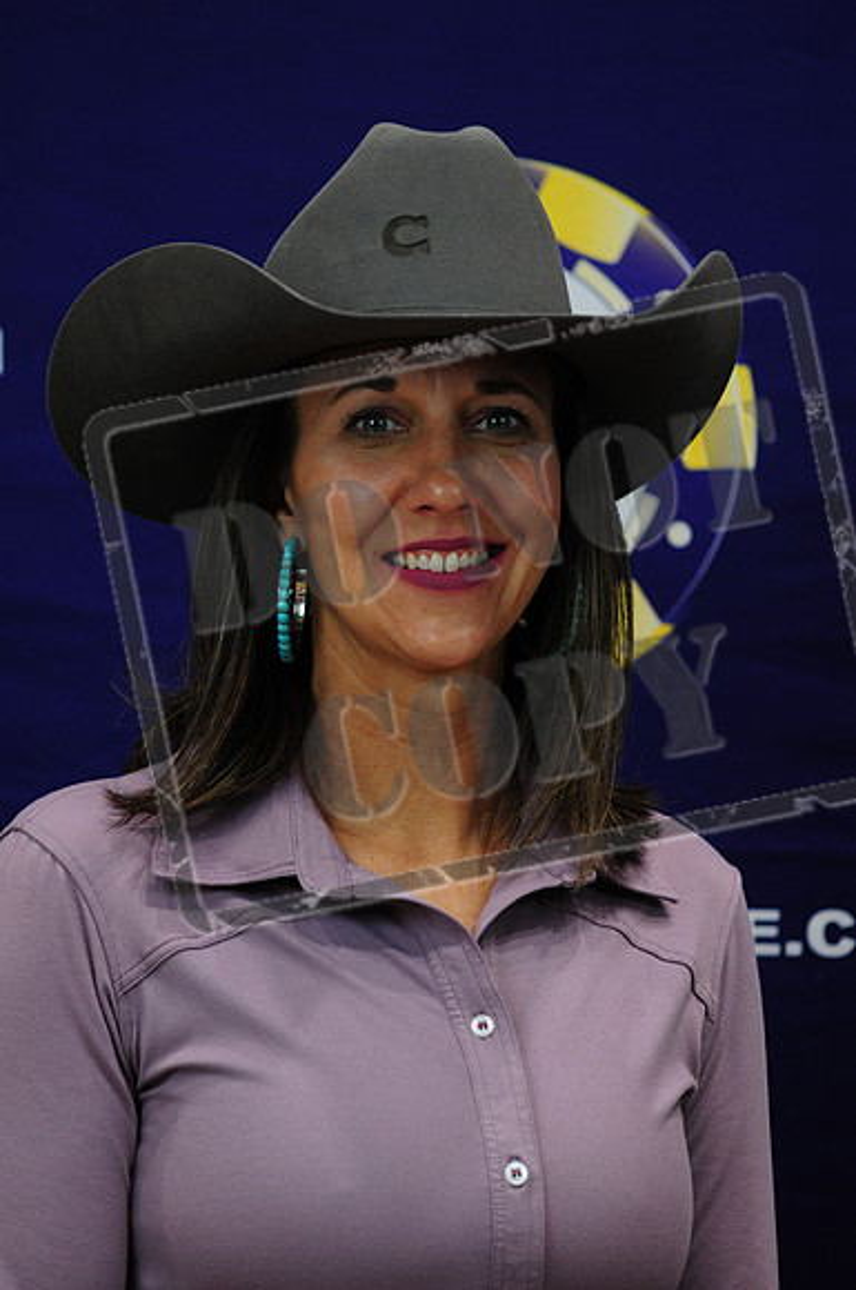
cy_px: 645
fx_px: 5097
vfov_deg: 14.4
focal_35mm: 142
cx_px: 428
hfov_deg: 9.6
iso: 640
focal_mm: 95
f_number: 4.2
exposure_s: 1/125
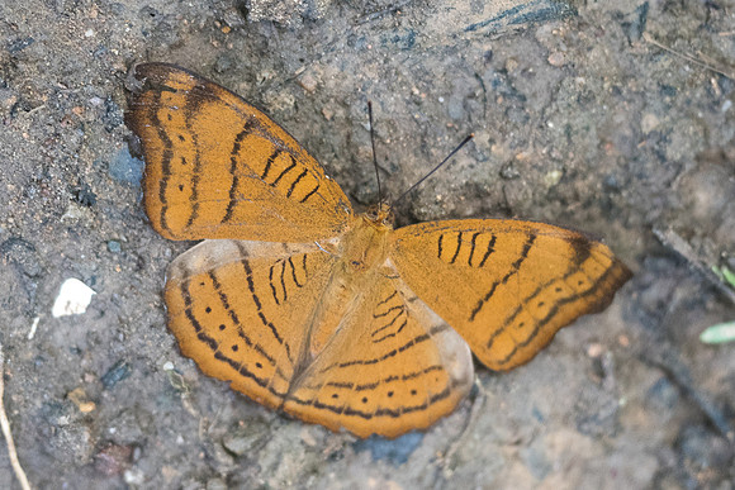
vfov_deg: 3.3
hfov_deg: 4.9
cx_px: 420
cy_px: 162
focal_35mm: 418
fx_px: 8529
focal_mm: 150
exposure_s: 1/400
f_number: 3.3
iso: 1250
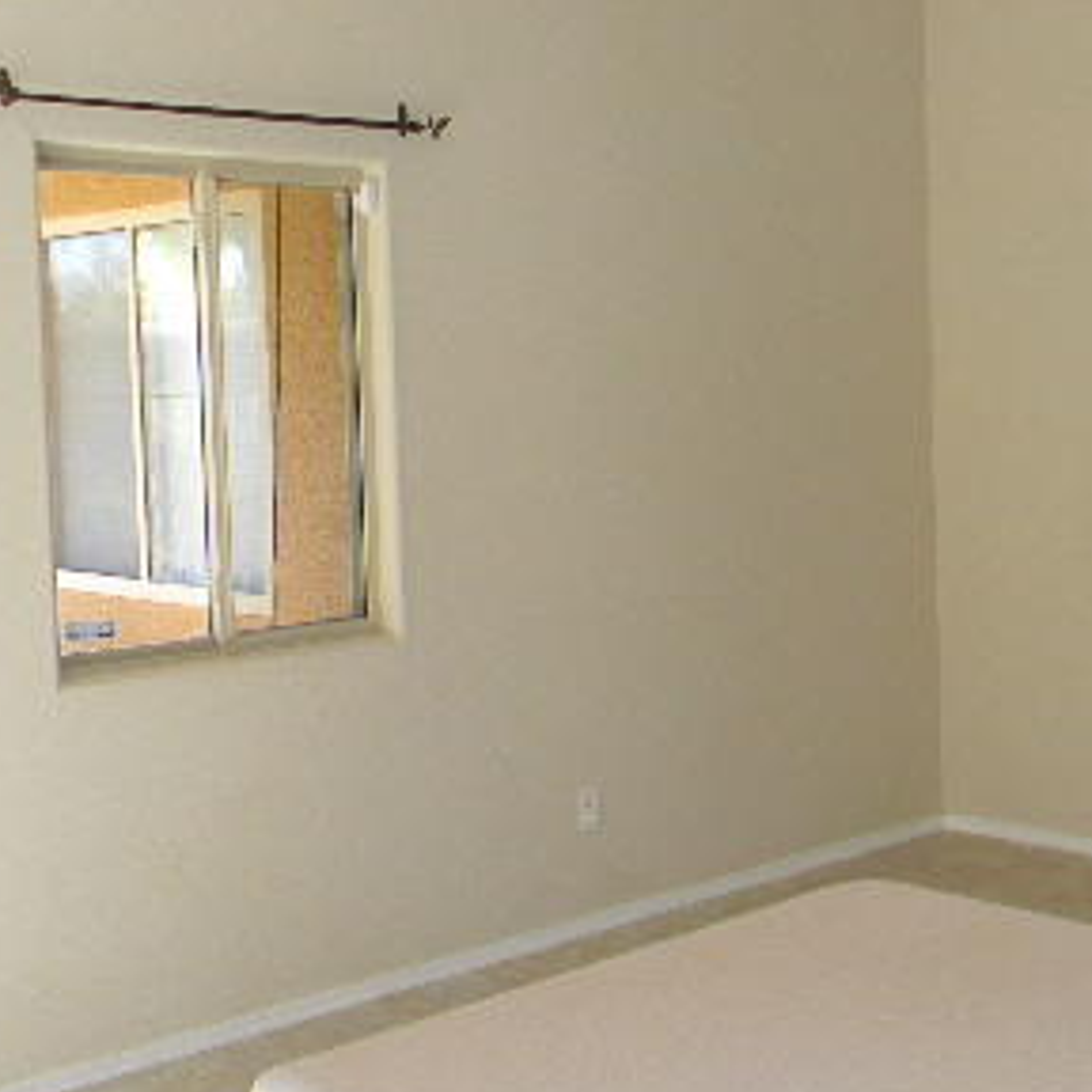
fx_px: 1963
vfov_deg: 31.1
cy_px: 474
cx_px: 789
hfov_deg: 30.7
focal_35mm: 55
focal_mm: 5
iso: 89
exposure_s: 1/30
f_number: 3.5
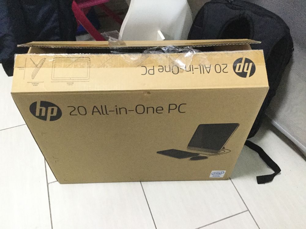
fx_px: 274
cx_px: 153
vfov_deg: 45.4
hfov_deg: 58.4
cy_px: 114
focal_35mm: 31
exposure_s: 1/17
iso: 320
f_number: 2.4
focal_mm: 3.3
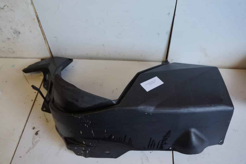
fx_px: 185
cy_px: 82
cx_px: 123
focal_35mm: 27
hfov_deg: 67.4
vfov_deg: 47.9
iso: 320
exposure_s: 1/60
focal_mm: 18
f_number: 4
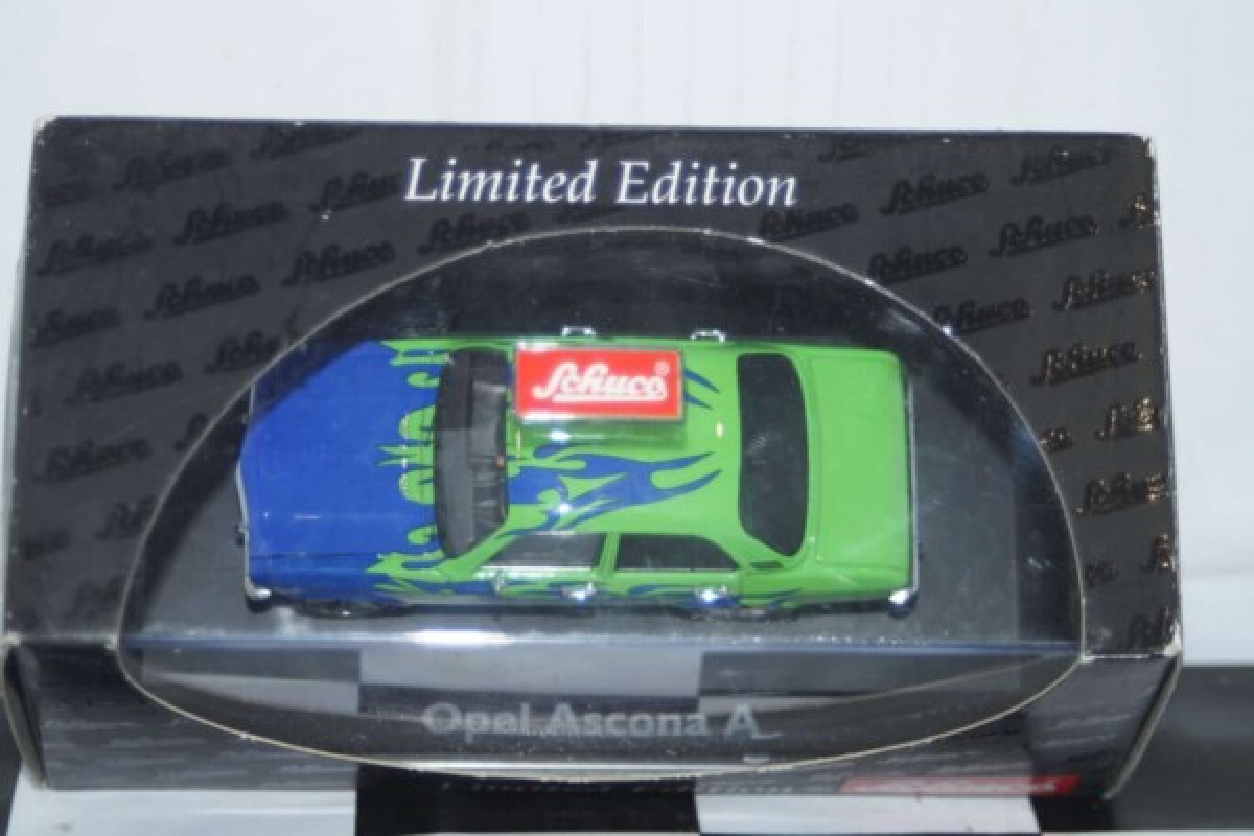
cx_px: 627
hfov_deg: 22.6
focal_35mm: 90
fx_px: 3135
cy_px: 418
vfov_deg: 15.2
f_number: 5.6
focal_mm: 60
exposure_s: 1/60
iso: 200
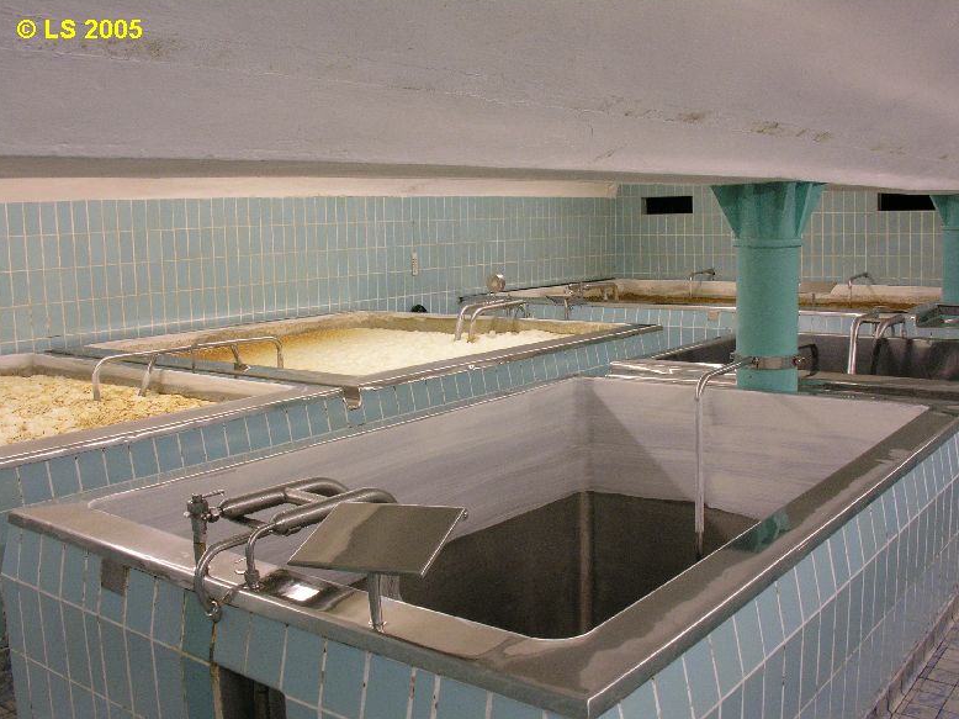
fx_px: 997
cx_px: 486
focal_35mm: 36
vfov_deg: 39.6
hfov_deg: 51.4
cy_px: 360
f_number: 6.3
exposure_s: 1/12
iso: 200
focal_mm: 8.9
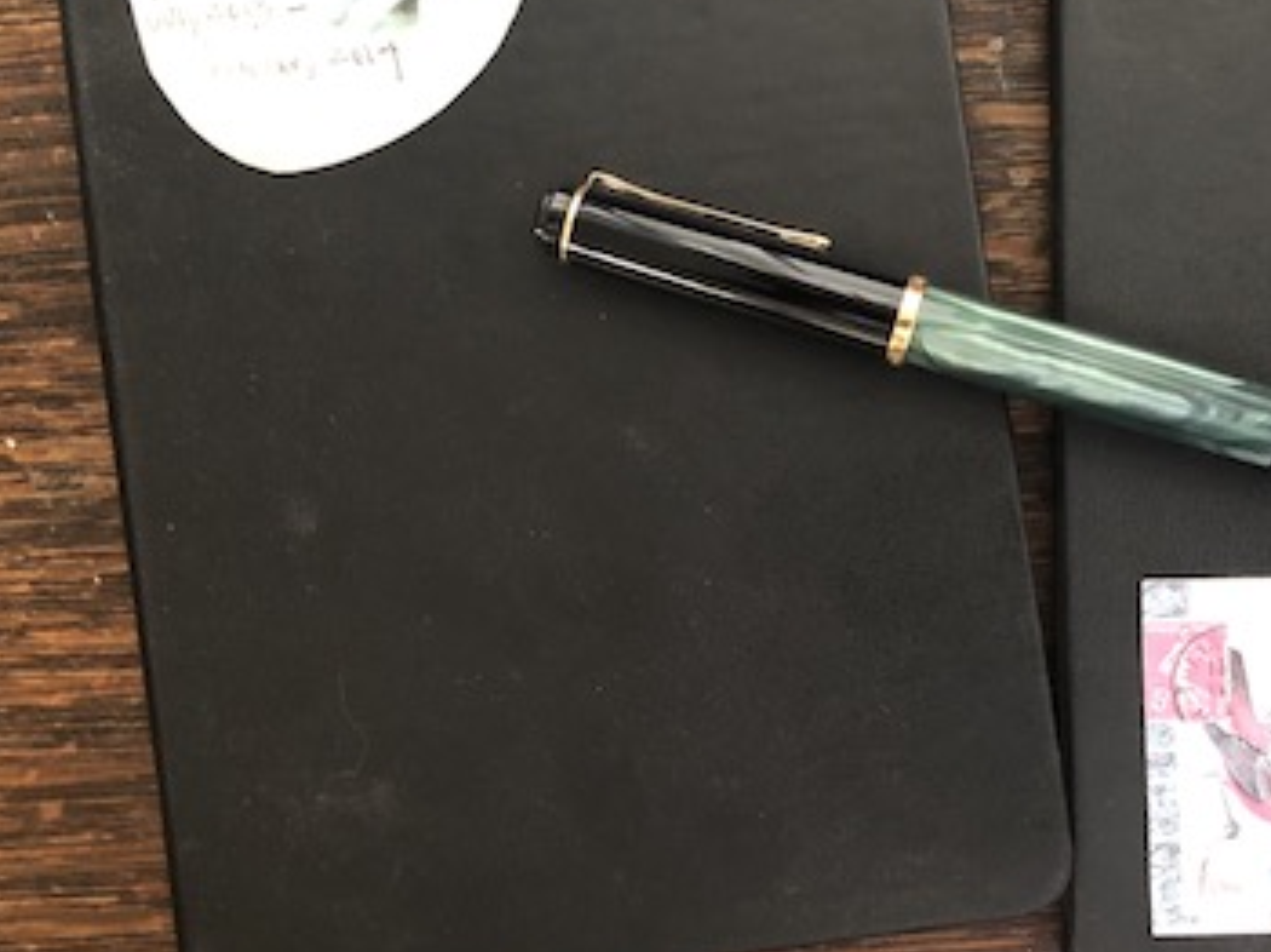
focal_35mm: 48
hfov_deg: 38.3
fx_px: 1761
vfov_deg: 30.0
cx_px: 1006
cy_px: 296
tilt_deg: -85.9
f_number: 1.8
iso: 80
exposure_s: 1/5
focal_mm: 3.99
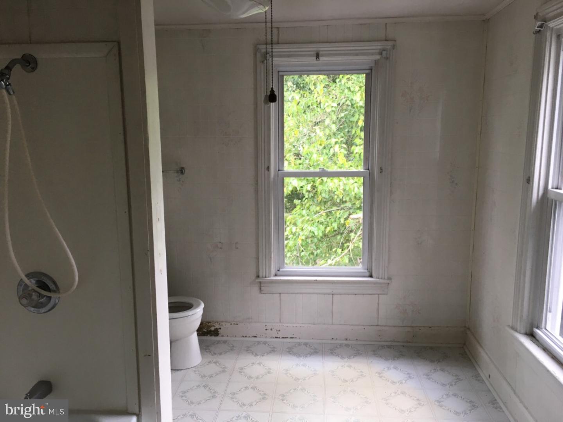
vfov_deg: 48.2
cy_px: 211
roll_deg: -0.1
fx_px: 472
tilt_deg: -7.9
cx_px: 282
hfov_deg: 61.7
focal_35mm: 29
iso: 25
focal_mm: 4.15
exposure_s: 1/30
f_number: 2.2
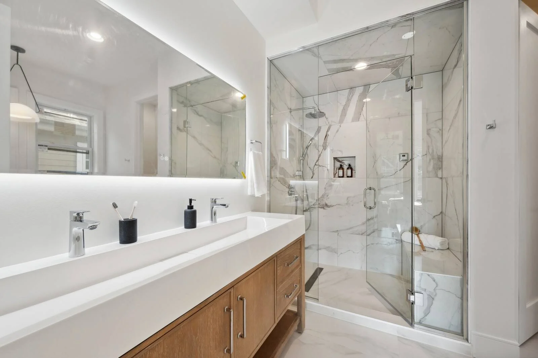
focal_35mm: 14
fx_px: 209
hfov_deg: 104.3
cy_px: 179
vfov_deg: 81.2
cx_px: 269
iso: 200
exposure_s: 1/20
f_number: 9.5
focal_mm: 14
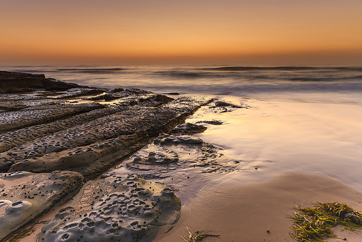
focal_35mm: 24
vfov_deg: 52.7
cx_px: 181
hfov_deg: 73.2
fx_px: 244
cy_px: 121
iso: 50
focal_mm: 16
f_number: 9
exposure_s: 2.5
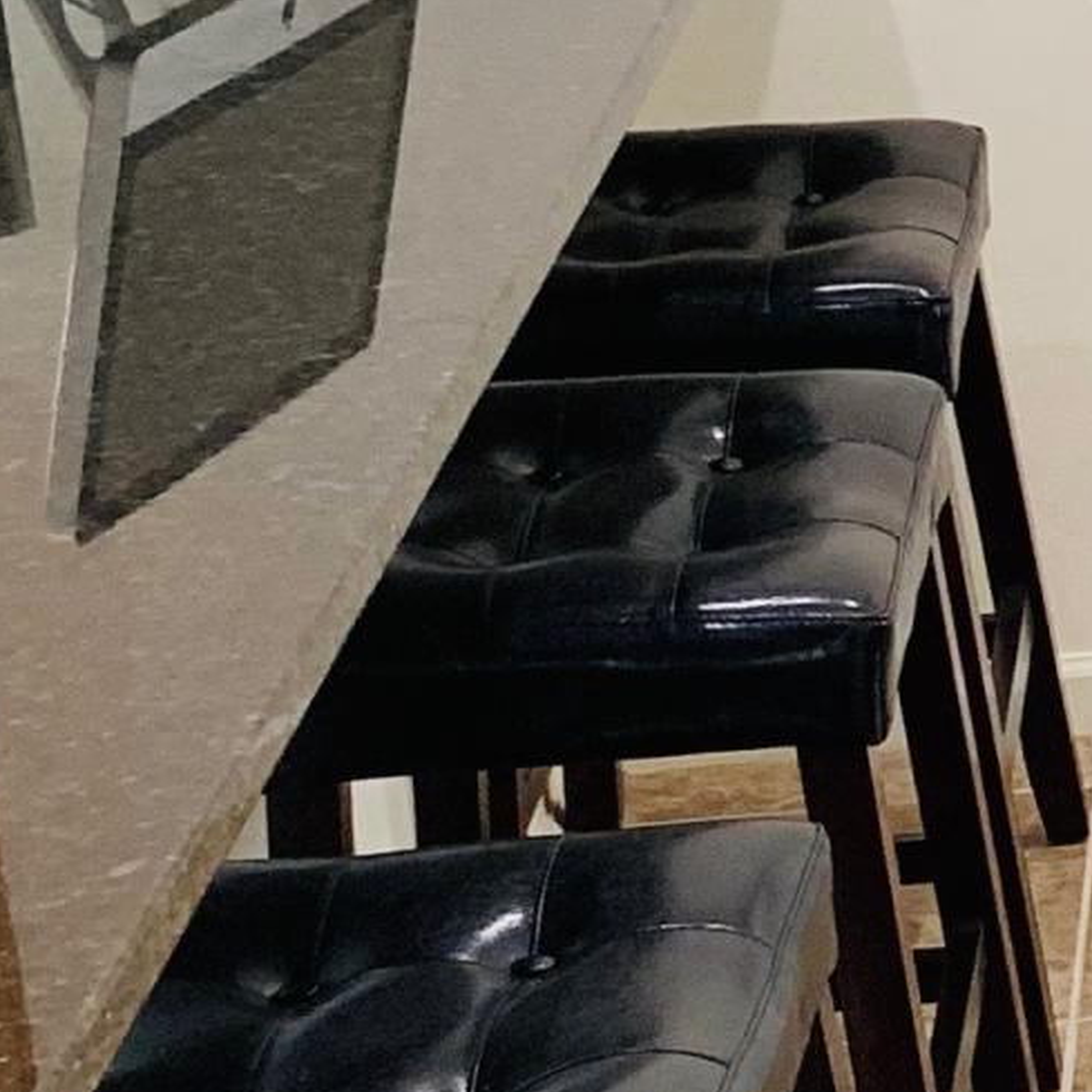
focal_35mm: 141
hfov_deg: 10.0
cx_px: 3004
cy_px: 458
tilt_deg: -17.4
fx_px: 5032
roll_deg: -1.8
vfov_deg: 12.4
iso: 64
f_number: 1.8
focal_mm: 4.25
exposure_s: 1/60
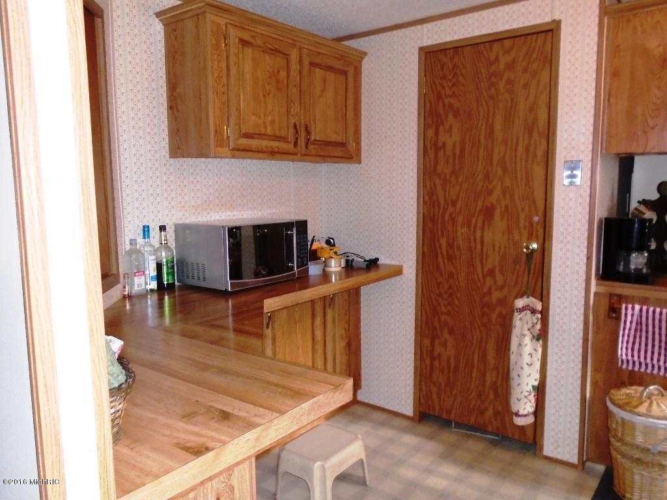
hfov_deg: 67.3
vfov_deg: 53.1
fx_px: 501
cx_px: 334
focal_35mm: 26
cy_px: 250
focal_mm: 4.6
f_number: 3.2
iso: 400
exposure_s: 1/30
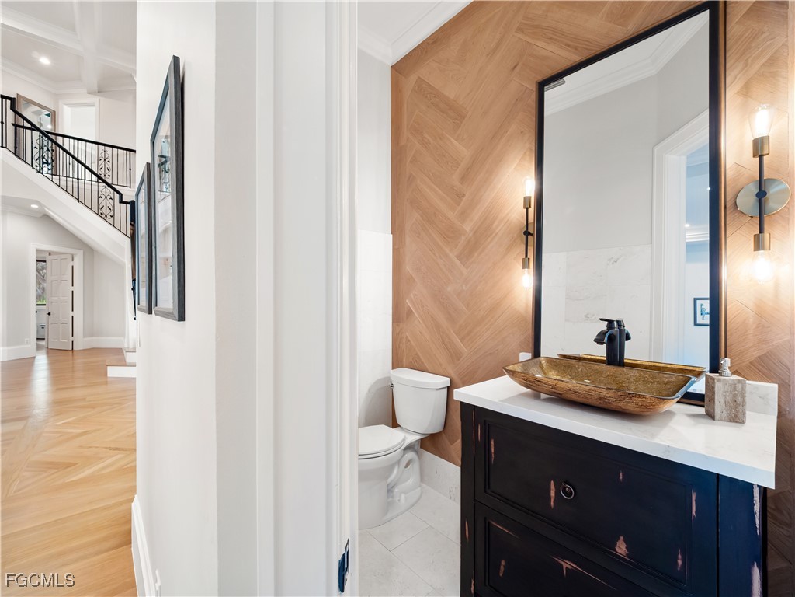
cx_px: 398
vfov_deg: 85.7
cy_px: 298
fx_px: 322
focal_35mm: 14
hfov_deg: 102.1
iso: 200
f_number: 7.1
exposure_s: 1/5
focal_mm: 7
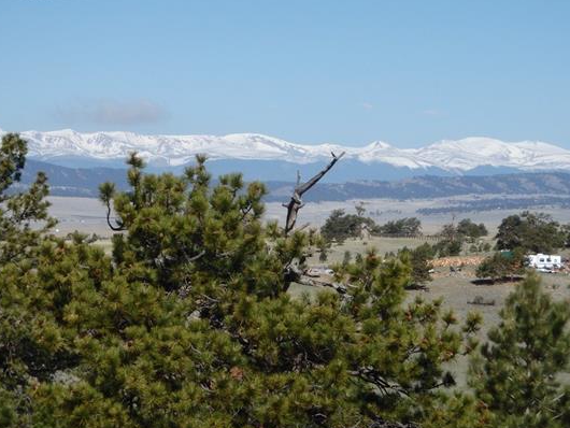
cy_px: 217
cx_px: 295
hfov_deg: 11.7
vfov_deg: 8.8
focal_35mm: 169
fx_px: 2784
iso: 125
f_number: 5.9
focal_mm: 25
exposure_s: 1/500
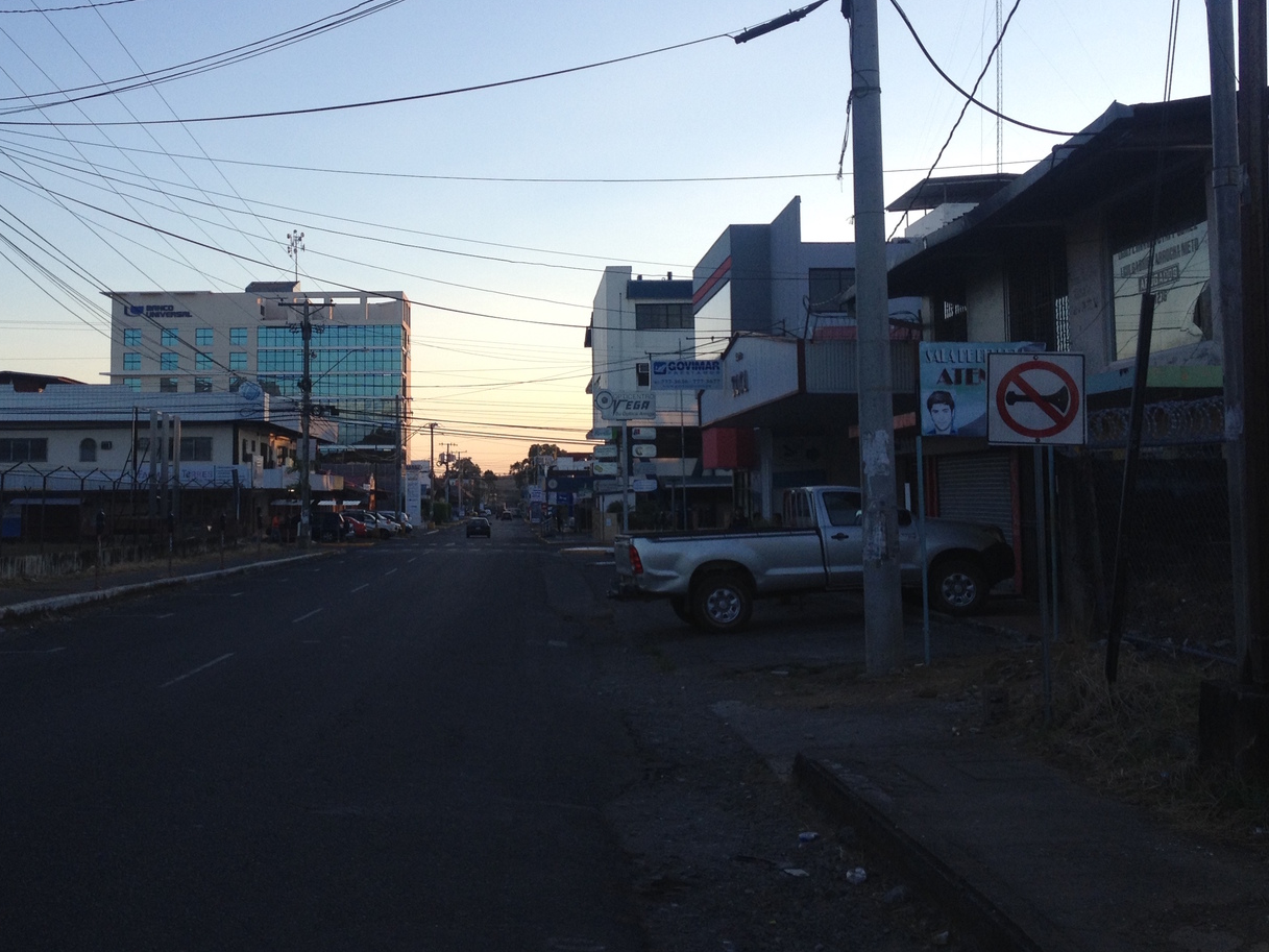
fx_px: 1686
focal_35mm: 46
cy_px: 361
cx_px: 477
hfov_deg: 40.9
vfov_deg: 31.4
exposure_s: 1/546
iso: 50
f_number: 2.4
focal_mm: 4.28
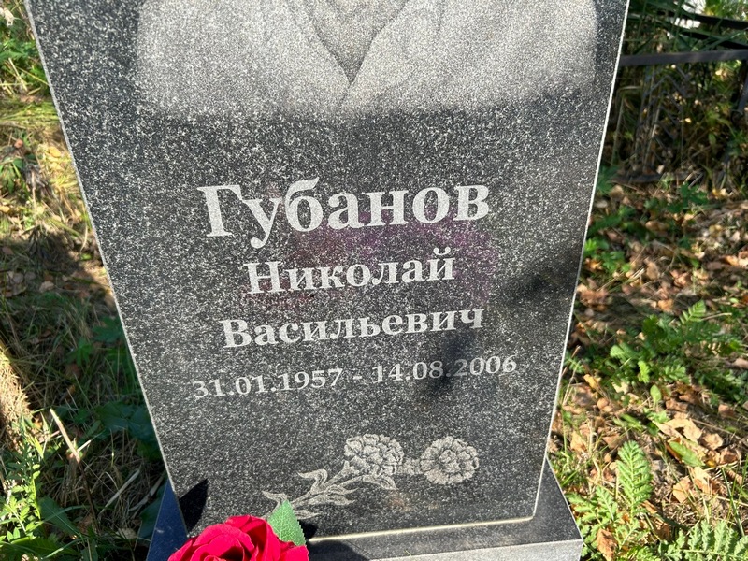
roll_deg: +1.6
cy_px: 280
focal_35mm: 26
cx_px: 374
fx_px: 562
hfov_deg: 67.3
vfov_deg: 53.1
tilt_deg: -32.7
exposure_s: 1/1079
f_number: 1.5
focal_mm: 5.7
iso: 50
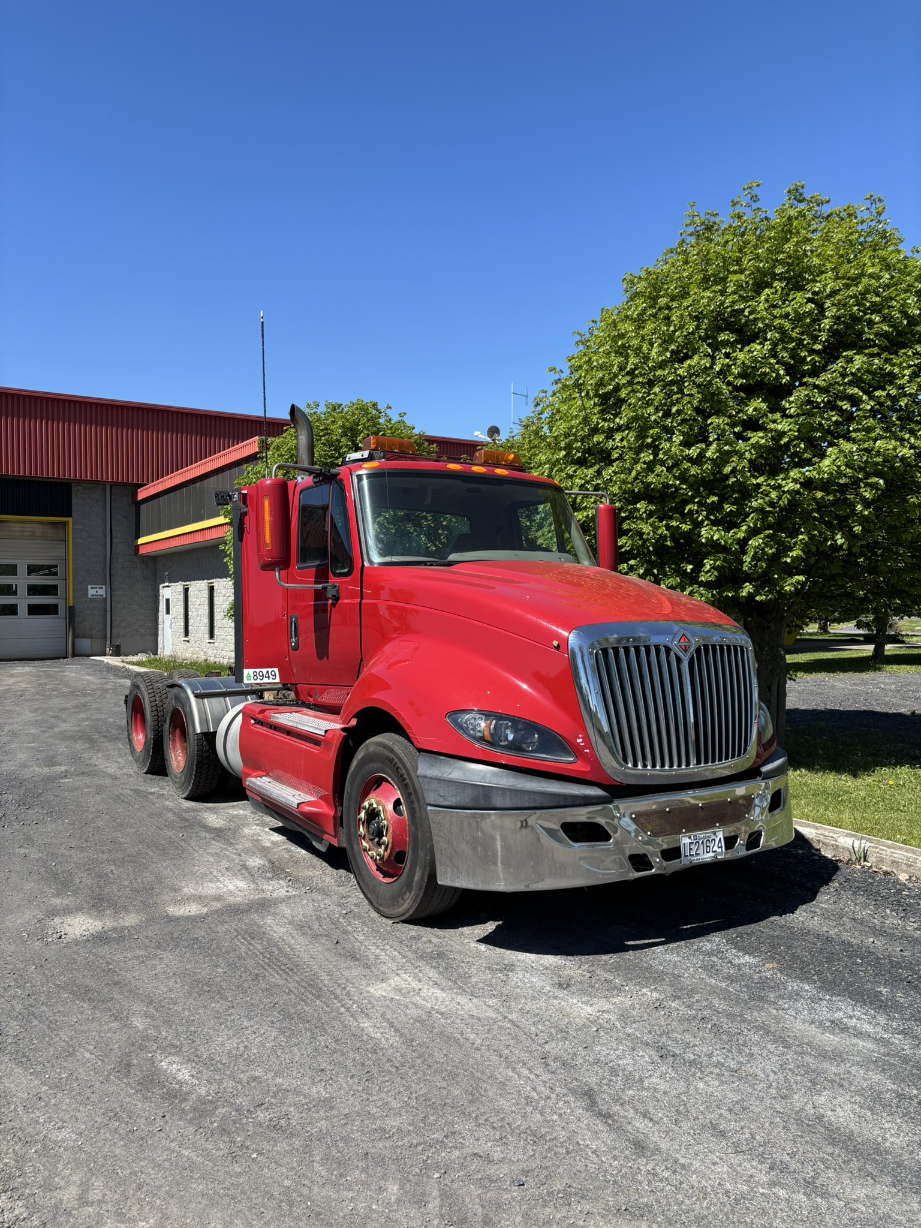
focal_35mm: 26
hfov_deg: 53.1
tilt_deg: +0.1
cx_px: 460
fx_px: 922
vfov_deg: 67.3
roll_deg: -0.7
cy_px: 614
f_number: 1.6
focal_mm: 5.96
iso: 50
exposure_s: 1/2288
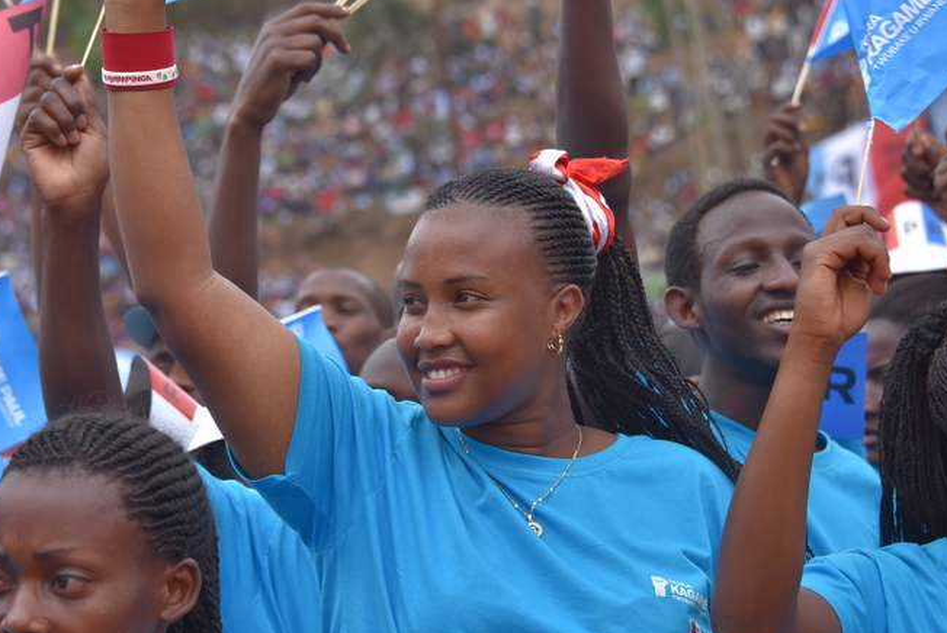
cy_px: 299
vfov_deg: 8.5
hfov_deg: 12.7
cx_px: 356
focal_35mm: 161
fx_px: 4239
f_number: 6.3
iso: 500
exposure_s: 1/1000
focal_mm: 105
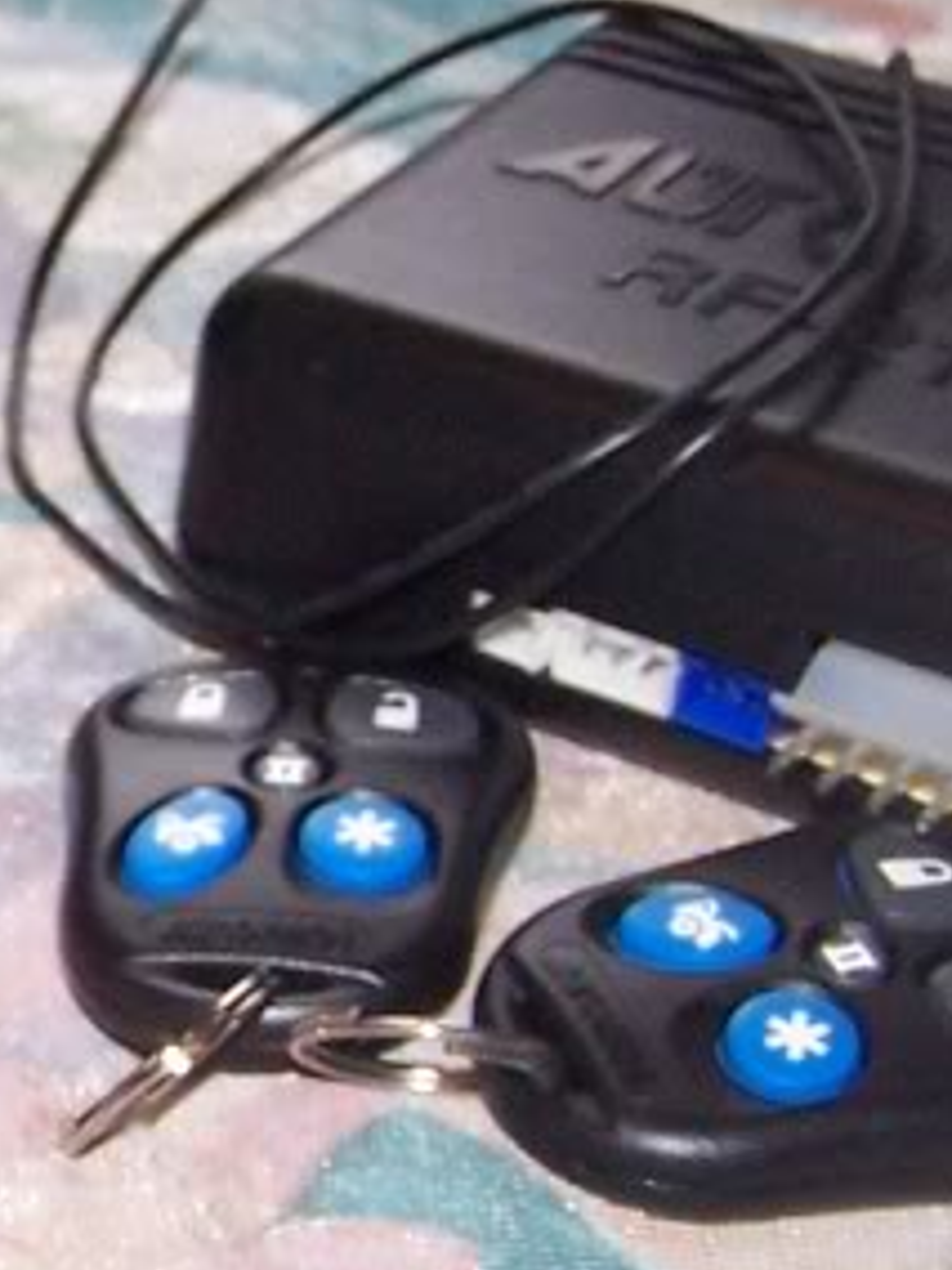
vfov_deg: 14.4
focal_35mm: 137
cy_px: 631
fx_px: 5024
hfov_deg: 10.4
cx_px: -594
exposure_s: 1/60
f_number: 2.8
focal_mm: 6.3
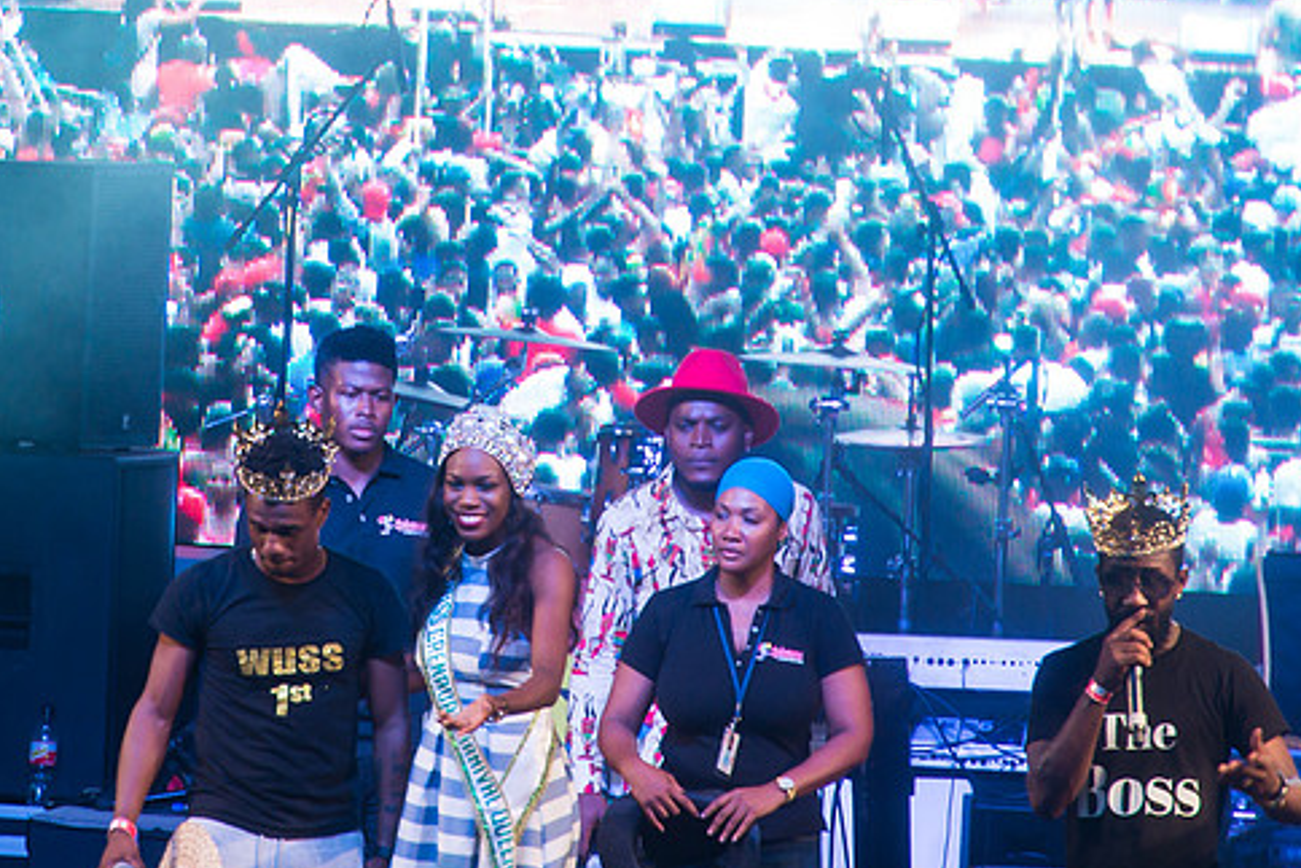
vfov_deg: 1.8
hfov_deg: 2.7
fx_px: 27147
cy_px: 214
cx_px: 355
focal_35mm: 751
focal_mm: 340
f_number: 5.6
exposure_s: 1/125
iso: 1000
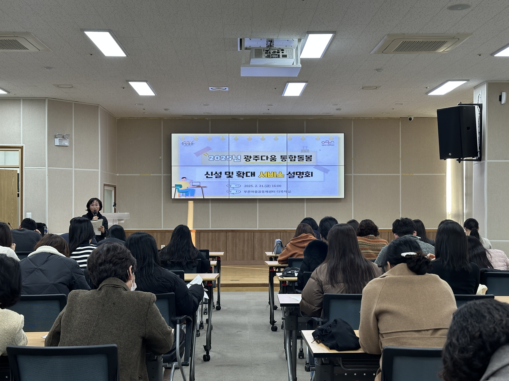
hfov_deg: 39.7
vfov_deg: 30.3
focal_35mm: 48
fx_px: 706
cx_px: 254
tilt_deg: +0.4
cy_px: 190
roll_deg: +0.1
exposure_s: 1/60
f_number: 1.78
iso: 50
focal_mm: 6.86
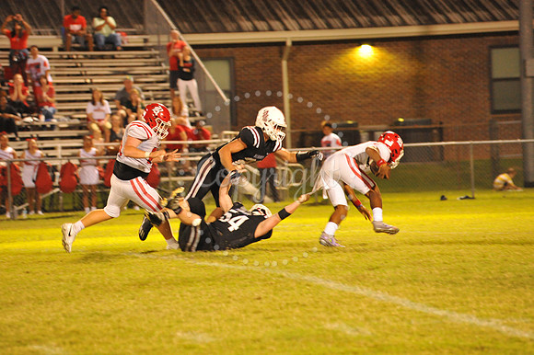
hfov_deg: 10.3
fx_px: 2965
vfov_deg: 6.9
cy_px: 178
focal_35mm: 200
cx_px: 267
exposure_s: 1/160
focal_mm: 200
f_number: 5
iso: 5000
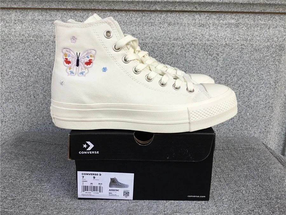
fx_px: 256
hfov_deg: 58.4
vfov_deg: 45.4
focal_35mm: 31
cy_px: 108
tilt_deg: -16.3
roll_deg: -0.2
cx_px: 143
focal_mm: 3.3
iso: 25
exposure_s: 1/359
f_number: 2.4
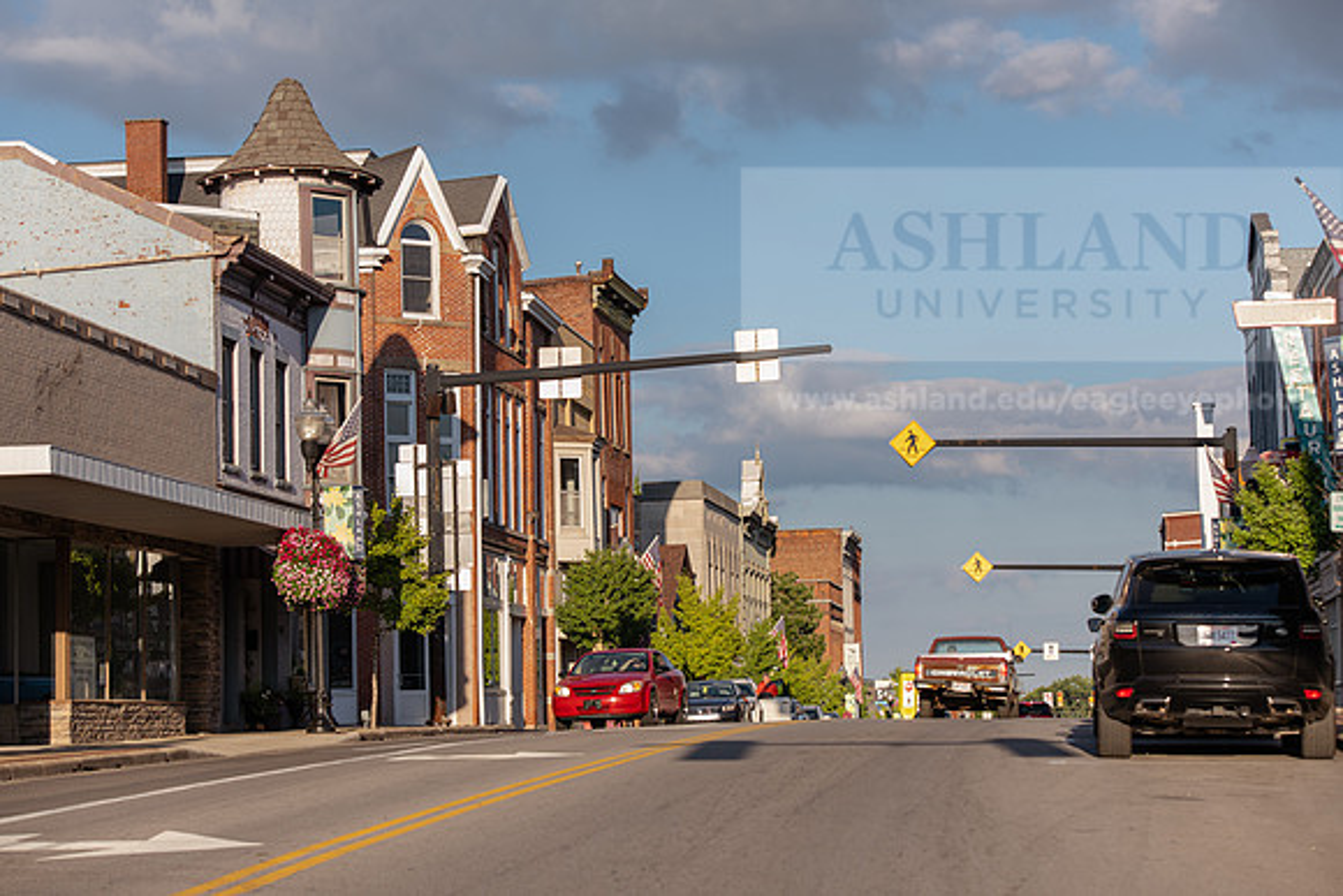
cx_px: 672
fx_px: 3209
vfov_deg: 15.9
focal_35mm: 86
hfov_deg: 23.6
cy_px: 448
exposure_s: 1/160
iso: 31
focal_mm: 86
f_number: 5.6
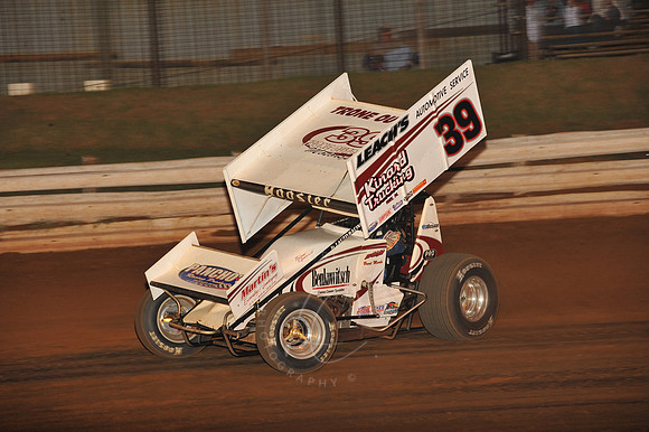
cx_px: 324
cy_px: 216
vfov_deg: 9.5
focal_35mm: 145
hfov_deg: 14.2
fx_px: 2612
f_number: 6.3
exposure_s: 1/320
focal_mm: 145
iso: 1000
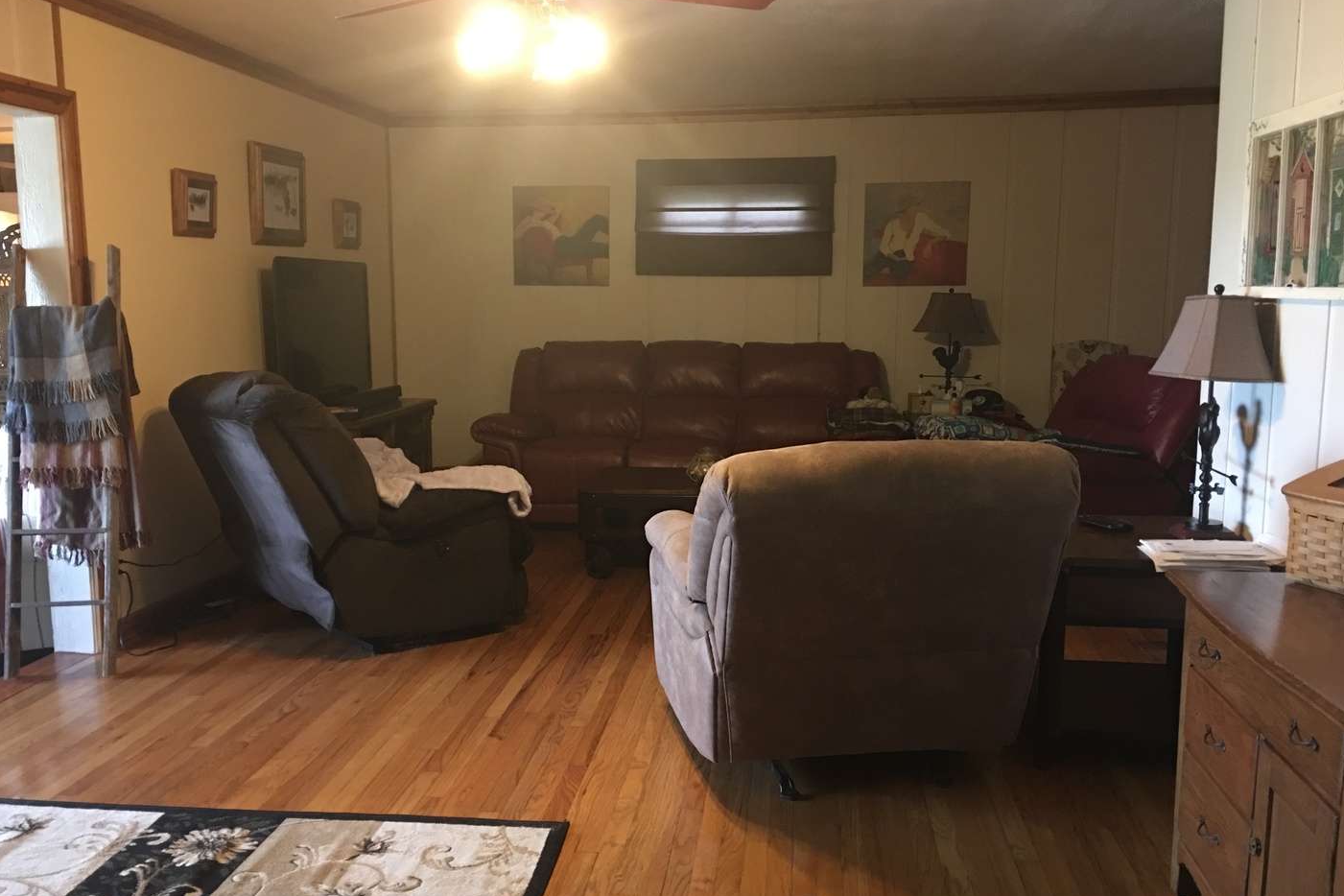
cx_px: 657
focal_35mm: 31
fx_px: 1157
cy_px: 475
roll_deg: -0.5
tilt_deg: -7.9
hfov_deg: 60.3
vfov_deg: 42.3
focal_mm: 4.15
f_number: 2.2
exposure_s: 1/4
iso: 100
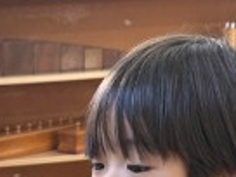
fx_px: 770
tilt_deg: -23.2
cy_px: 324
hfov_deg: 16.8
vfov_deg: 12.0
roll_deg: +2.5
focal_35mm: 113
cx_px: -26
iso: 160
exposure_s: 1/100
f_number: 1.78
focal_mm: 6.86
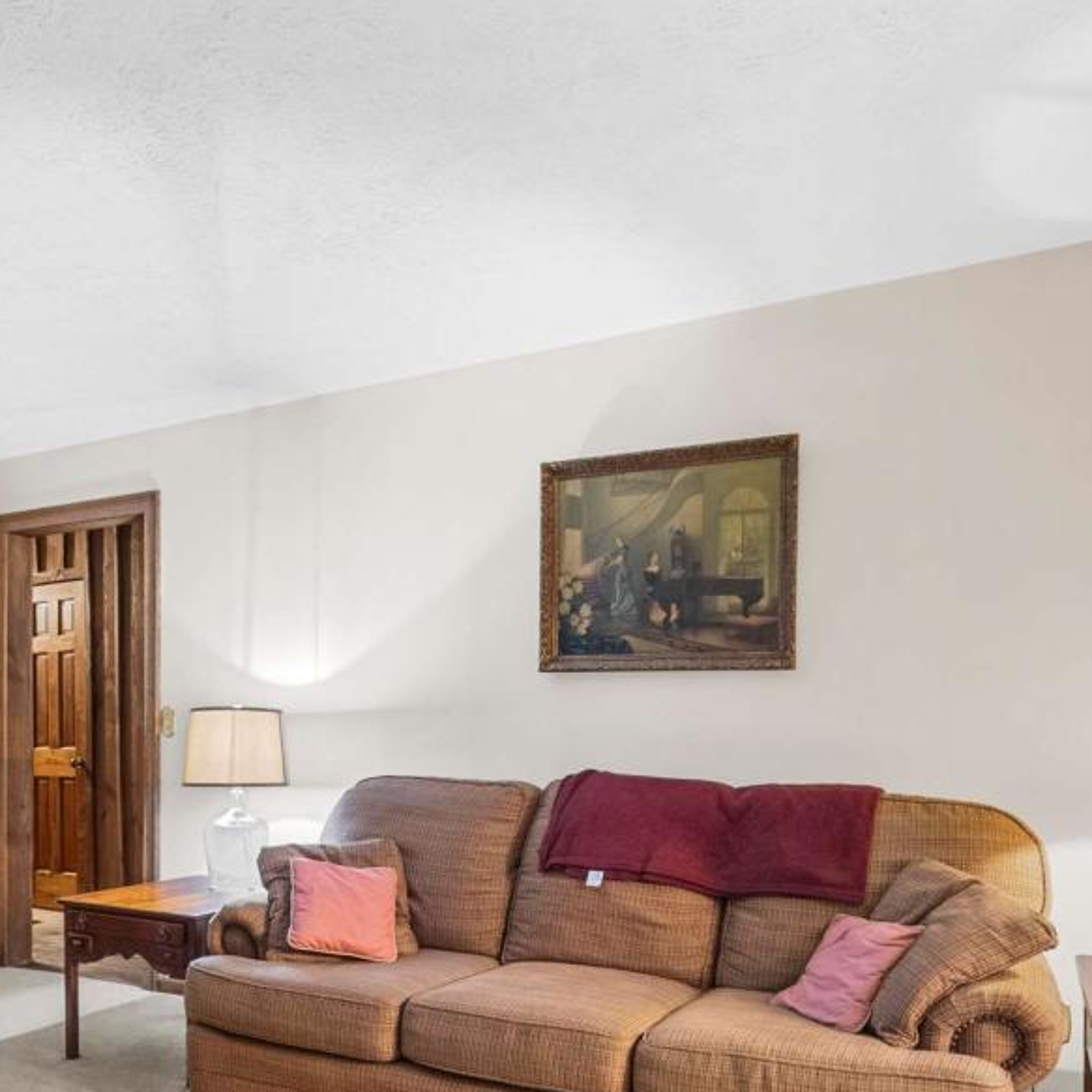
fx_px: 999
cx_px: 506
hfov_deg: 57.2
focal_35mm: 28
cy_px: 746
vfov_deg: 55.8
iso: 1600
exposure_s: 2.5
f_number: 8
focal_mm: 16
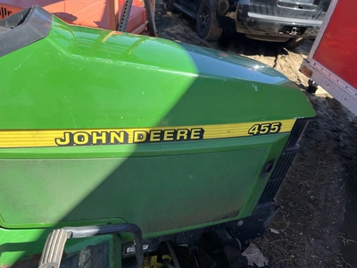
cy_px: 134
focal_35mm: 26
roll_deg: -8.3
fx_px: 268
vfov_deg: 53.1
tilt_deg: -28.3
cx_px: 178
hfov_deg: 67.3
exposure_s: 1/1129
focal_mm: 5.1
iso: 50
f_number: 1.6
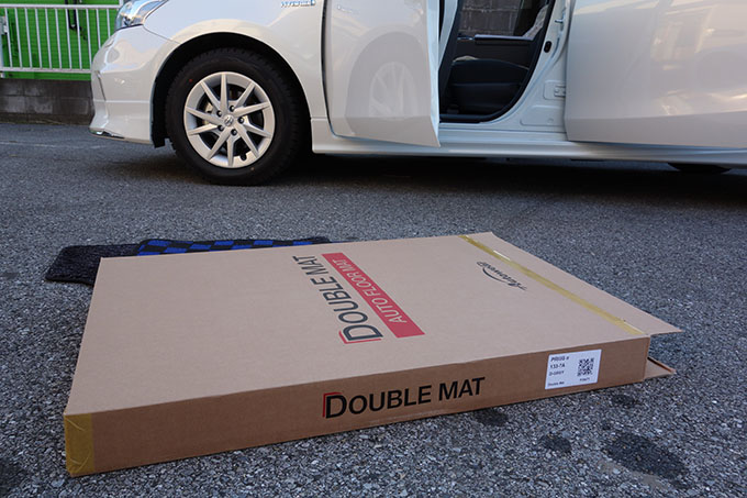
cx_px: 374
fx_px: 581
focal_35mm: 28
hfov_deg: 65.5
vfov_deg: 46.4
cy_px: 249
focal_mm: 10.4
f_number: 9
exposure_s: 1/30
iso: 200
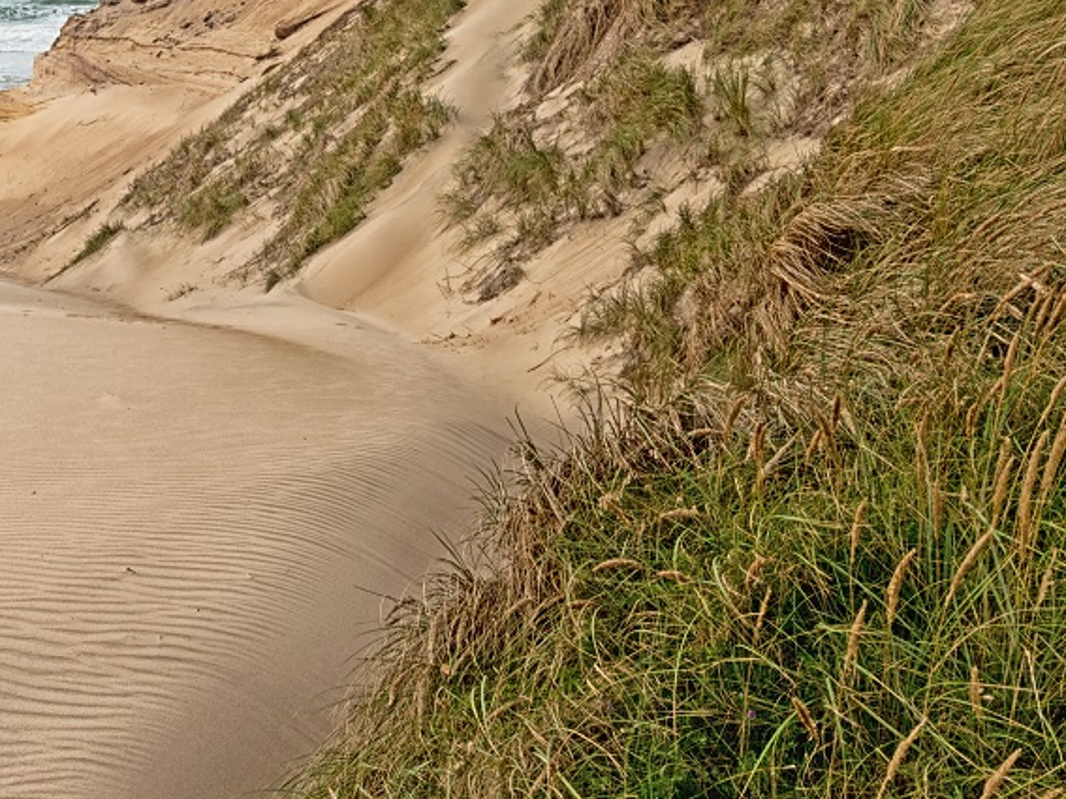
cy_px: 175
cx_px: 267
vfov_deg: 24.1
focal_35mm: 60
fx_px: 1847
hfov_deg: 31.6
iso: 200
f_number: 13
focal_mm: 17
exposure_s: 1/125
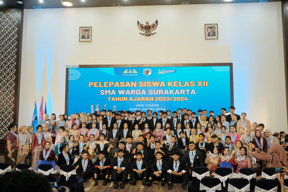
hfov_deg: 58.7
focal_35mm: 32
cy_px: 96
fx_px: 256
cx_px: 144
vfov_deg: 41.1
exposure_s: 1/125
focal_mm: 21.3
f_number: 5
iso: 5000
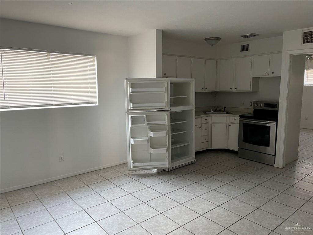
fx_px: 226
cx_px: 156
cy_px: 118
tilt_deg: -10.3
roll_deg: -0.4
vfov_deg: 54.9
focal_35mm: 25
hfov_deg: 69.4
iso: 200
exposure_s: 1/60
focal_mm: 5.1
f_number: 1.6
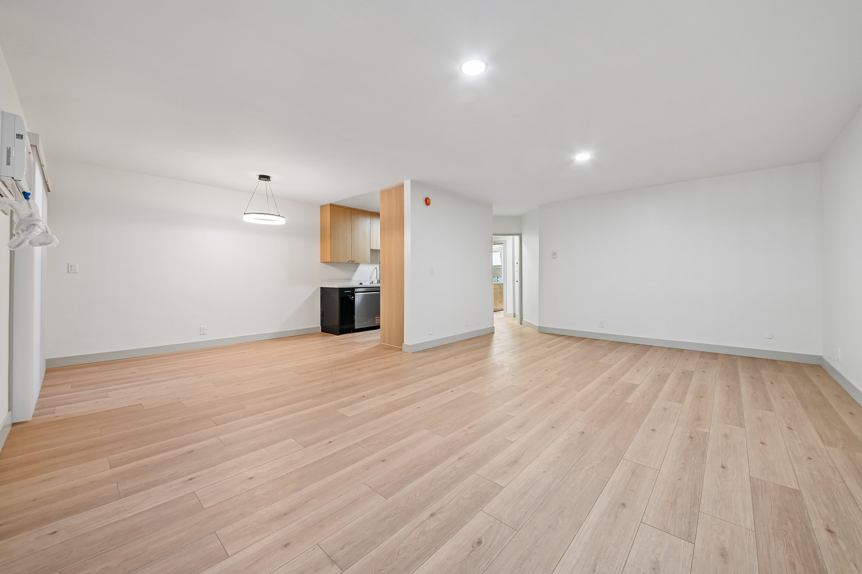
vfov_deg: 85.4
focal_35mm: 13
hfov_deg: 108.3
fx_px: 311
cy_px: 287
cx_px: 431
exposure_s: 1/3.33
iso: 250
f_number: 8
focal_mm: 13
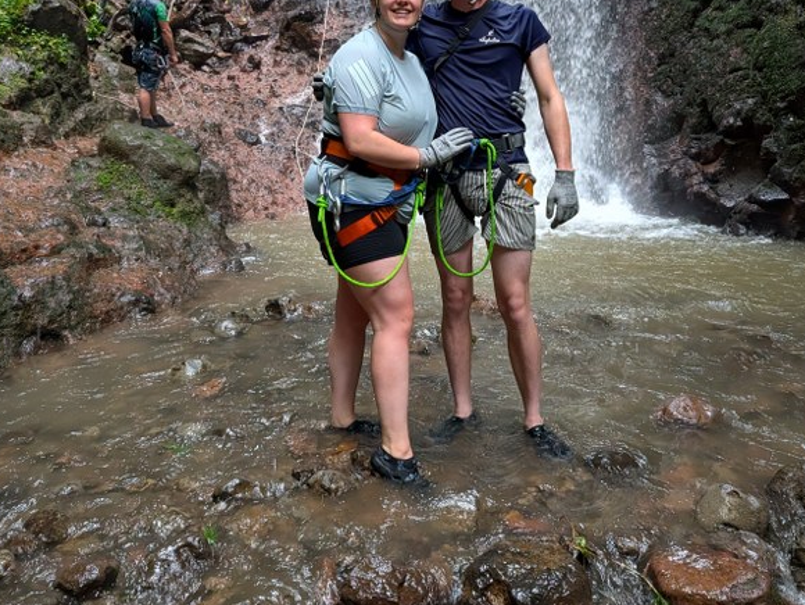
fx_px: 768
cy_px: 207
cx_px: 402
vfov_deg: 42.5
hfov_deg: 55.3
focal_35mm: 33
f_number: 1.68
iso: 871
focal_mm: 6.9
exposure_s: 1/354
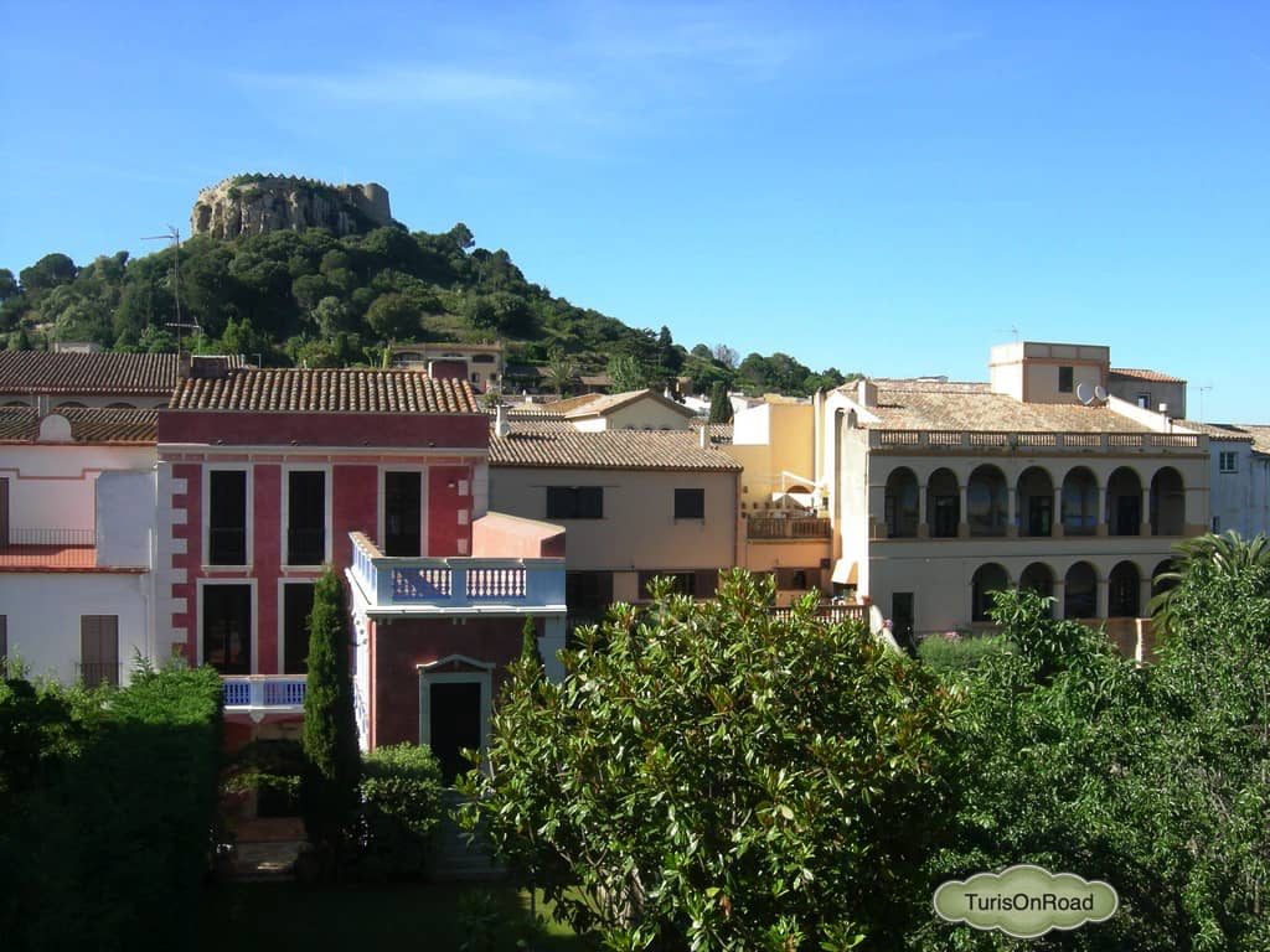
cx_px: 635
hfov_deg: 49.0
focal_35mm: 38
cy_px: 476
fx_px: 1394
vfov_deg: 37.7
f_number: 6.3
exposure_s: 1/170
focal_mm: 8
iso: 64
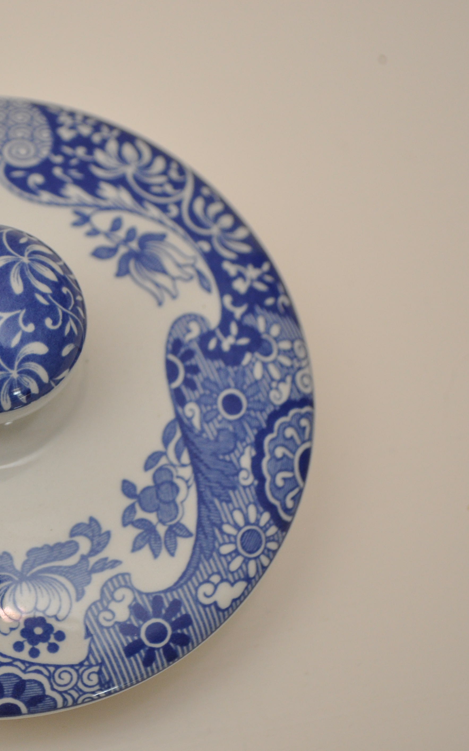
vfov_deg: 23.6
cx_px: -38
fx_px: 1800
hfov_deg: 14.5
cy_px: 374
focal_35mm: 88
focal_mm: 38
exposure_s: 1/100
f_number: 5
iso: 640
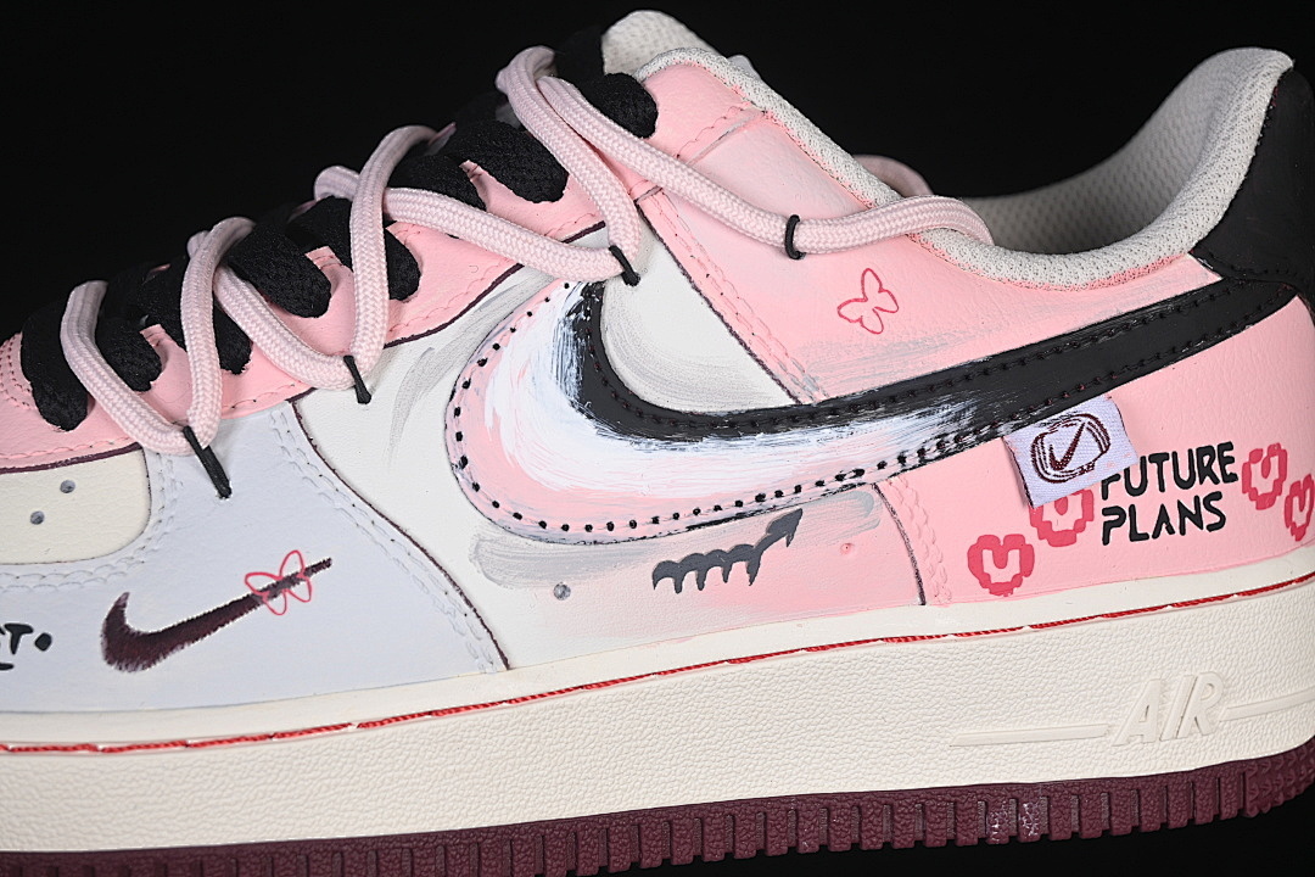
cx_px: 658
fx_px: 2739
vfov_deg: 18.2
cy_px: 438
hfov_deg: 27.0
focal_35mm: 75
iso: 160
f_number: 7.1
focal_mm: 50
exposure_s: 1/80
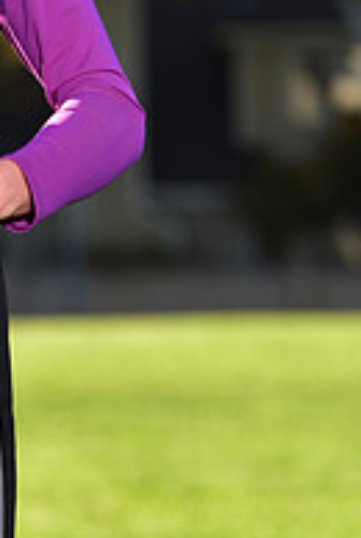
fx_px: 8048
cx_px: -129
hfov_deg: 2.6
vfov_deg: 3.8
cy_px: -111
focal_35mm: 537
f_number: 5
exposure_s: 1/250
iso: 80
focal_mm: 180
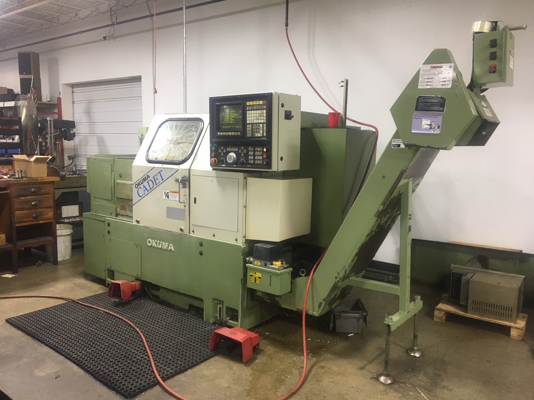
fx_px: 447
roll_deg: -1.8
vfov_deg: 48.2
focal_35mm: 29
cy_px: 200
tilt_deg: -7.4
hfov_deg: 61.7
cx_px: 267
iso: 80
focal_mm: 4.15
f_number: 2.2
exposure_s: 1/30
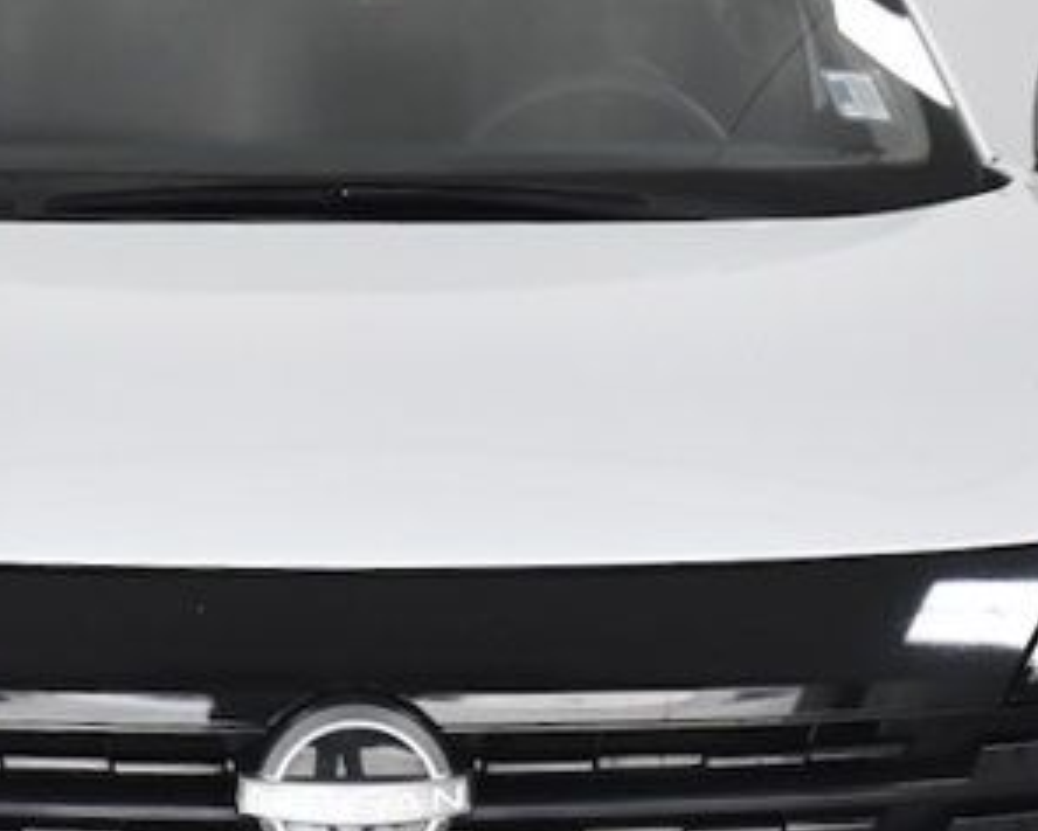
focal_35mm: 107
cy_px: 493
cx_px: 347
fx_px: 3288
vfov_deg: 14.4
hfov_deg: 17.9
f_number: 4
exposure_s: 1/1000
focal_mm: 22
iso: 1250
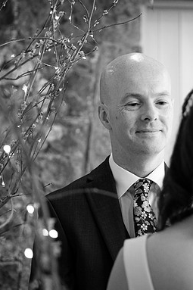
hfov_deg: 9.8
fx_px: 1119
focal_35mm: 139
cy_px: 117
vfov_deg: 14.8
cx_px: 147
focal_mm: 50
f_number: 2
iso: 800
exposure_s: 1/160
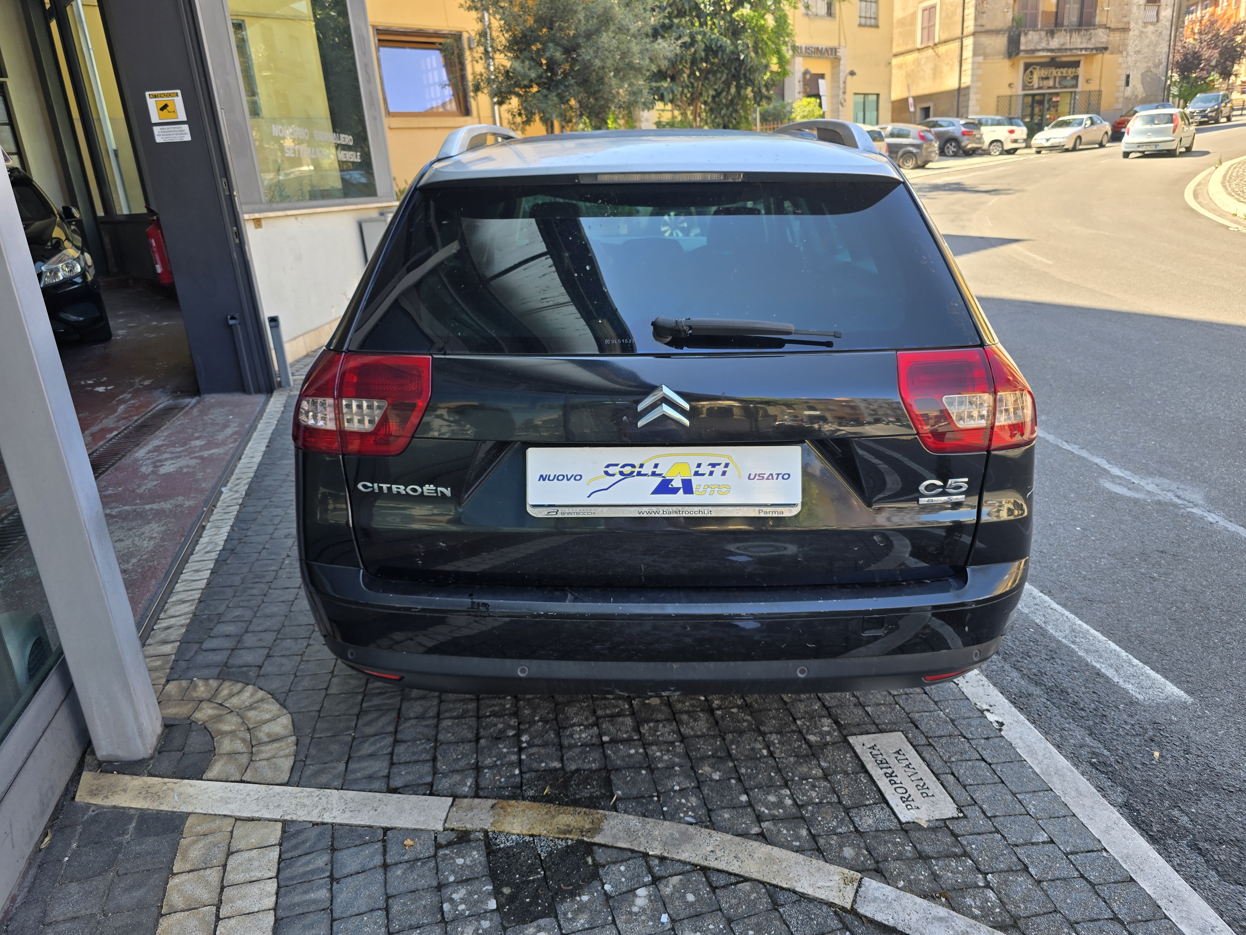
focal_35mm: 23
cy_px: 468
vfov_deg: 58.9
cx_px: 623
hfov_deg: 73.9
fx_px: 828
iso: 20
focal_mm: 6.3
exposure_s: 1/180
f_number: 1.7
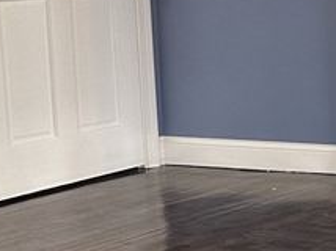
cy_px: 102
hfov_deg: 14.7
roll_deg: -0.3
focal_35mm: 115
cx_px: 630
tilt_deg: -9.3
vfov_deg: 12.8
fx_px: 1115
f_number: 1.78
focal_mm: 6.86
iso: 160
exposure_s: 1/120
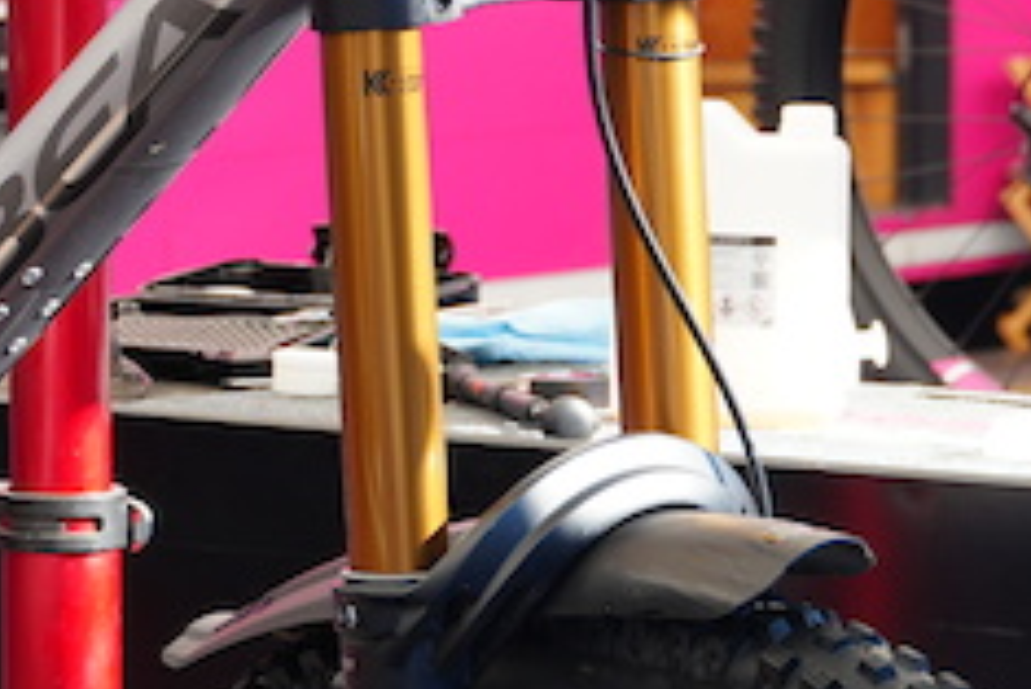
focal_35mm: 245
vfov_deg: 5.6
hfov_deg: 8.3
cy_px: 397
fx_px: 7021
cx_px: -79
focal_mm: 48
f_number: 5.6
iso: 100
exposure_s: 1/80
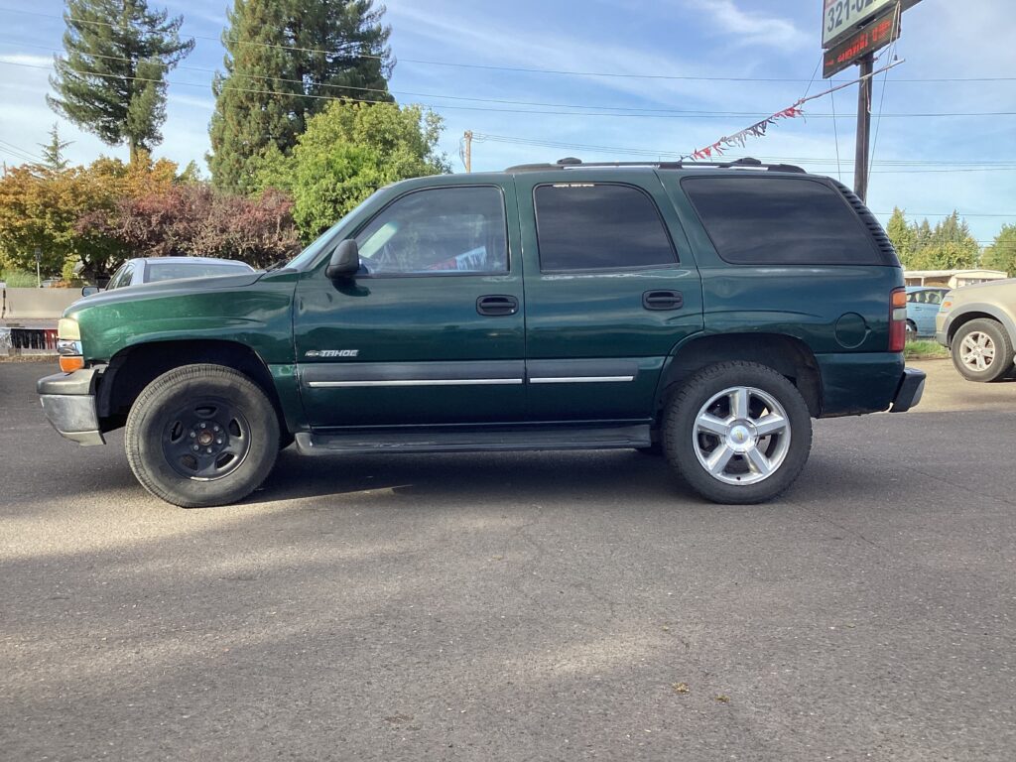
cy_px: 381
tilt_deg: -5.0
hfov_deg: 58.4
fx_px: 910
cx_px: 508
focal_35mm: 31
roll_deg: -1.0
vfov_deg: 45.4
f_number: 2.4
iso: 25
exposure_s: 1/301
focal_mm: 3.3
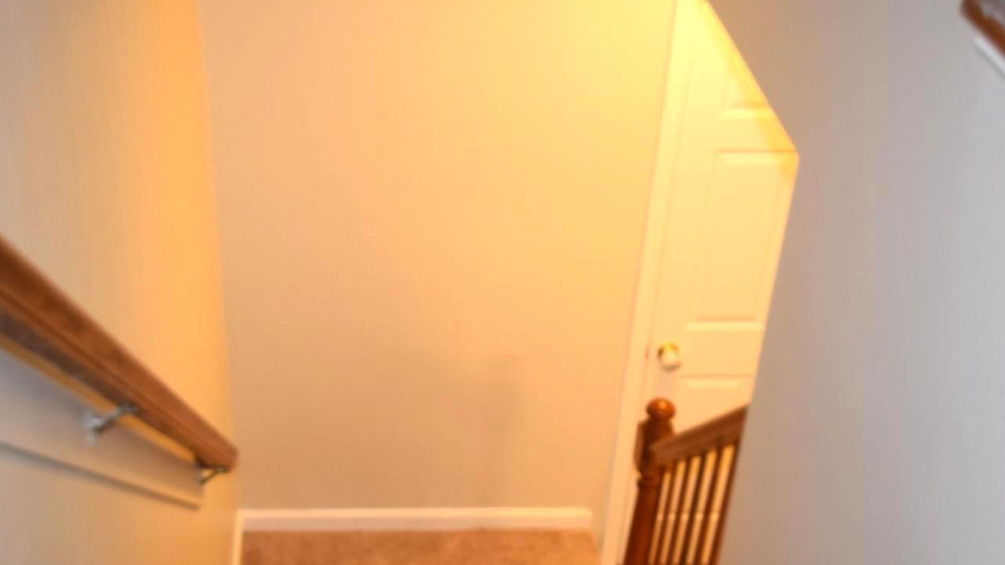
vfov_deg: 21.6
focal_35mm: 55
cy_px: 442
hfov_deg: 37.8
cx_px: 476
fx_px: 1466
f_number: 4
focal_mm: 22
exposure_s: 1/60
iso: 800
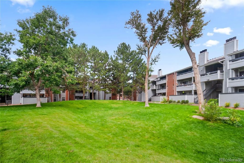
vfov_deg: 77.5
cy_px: 82
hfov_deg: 100.3
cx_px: 122
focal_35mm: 15
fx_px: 102
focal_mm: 10
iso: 200
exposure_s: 1/640
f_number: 3.5
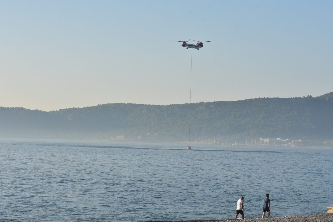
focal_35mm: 105
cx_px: 166
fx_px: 971
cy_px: 111
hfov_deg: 19.5
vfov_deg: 13.0
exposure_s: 1/1000
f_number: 8
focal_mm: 70
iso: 500
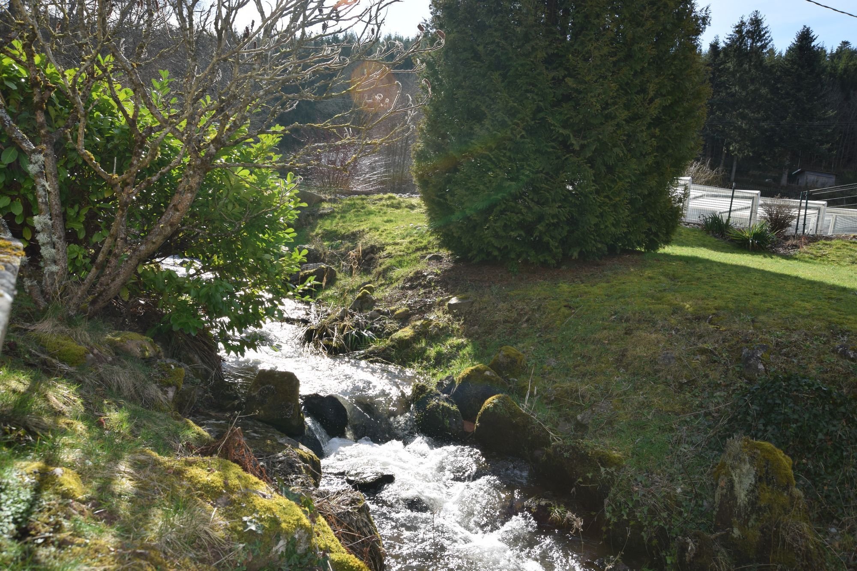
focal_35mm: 26
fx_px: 607
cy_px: 286
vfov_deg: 50.4
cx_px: 428
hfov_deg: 70.4
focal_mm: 17
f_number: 9
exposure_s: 1/200
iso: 100
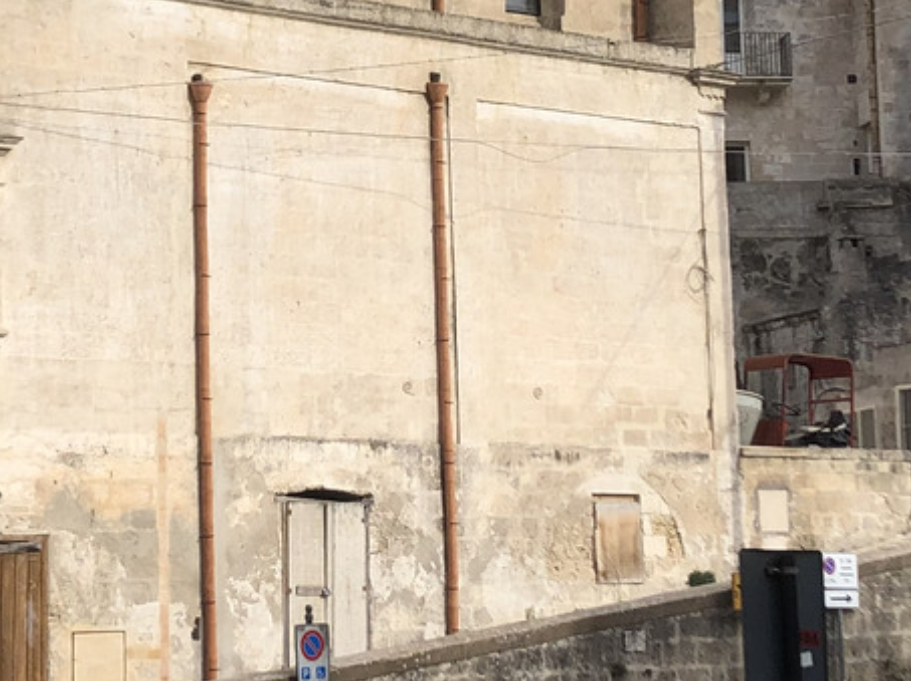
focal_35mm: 99
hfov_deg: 19.6
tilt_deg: +8.3
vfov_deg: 14.9
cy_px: 219
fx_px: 2603
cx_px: 185
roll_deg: +0.9
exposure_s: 1/934
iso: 20
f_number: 1.8
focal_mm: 4
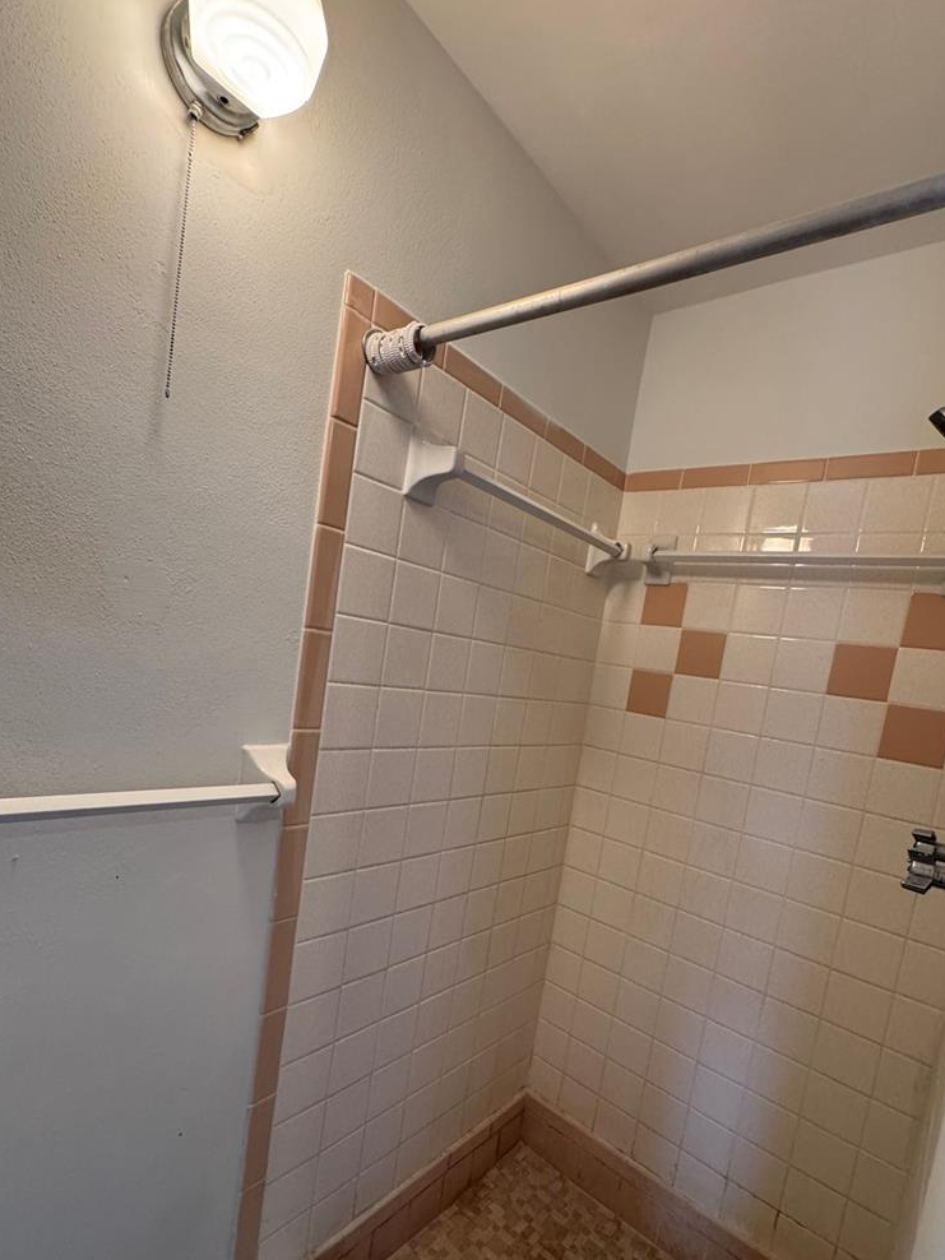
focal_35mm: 17
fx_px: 619
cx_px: 485
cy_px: 719
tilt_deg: -4.8
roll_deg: -8.8
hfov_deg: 74.7
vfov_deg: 90.4
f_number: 2.2
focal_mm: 2.22
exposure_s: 1/120
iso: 320
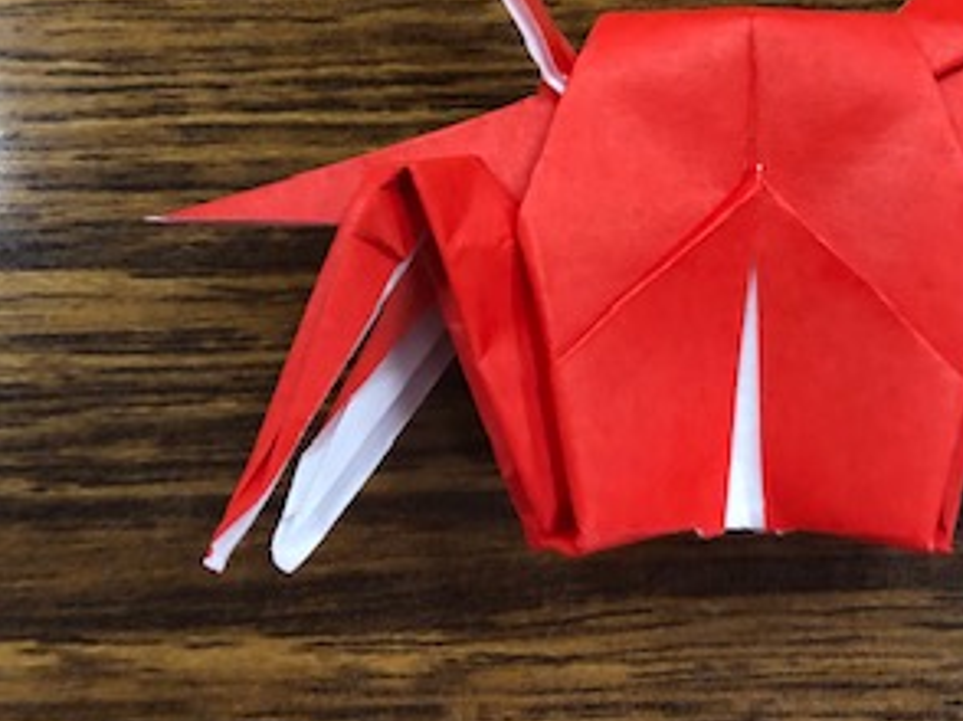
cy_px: 177
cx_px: 626
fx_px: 1696
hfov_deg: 31.5
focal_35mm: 61
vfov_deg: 23.7
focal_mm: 4
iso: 50
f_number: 1.8
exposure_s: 1/15
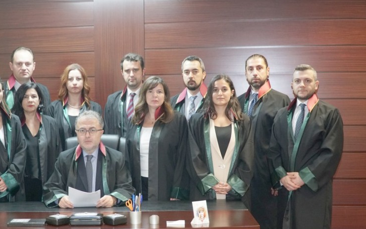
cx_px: 147
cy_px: 145
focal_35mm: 60
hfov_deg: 34.1
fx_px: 595
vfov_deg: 21.7
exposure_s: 1/60
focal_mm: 31
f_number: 4
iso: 2000
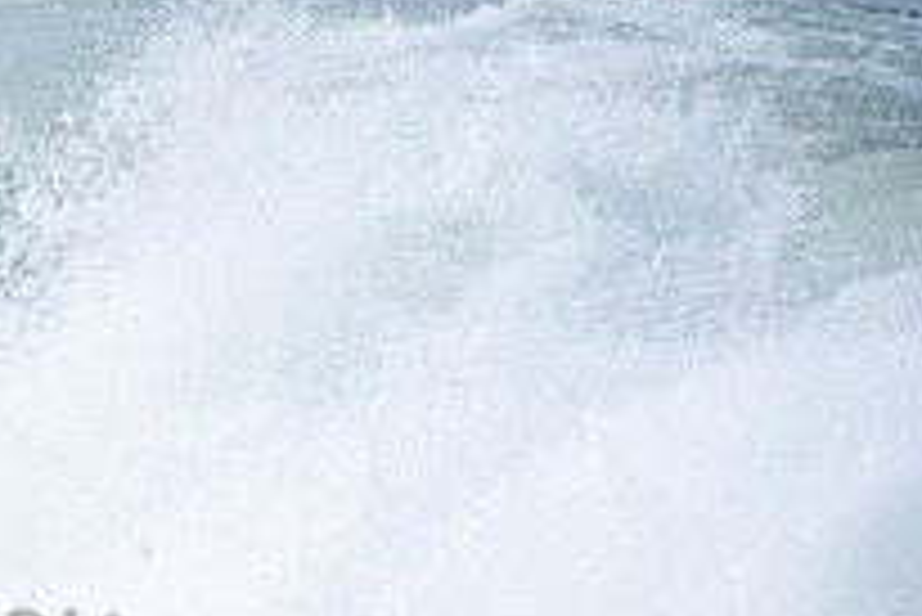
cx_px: -355
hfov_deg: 1.0
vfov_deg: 0.6
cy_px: 591
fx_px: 54460
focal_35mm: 2125
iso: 220
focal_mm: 500
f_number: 5.6
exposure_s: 1/1000
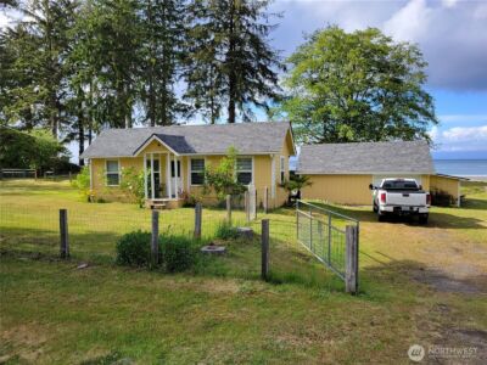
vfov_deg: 53.1
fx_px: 366
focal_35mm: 26
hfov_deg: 67.3
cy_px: 182
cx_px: 244
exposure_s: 1/1261
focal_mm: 5.4
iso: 40
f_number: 1.8
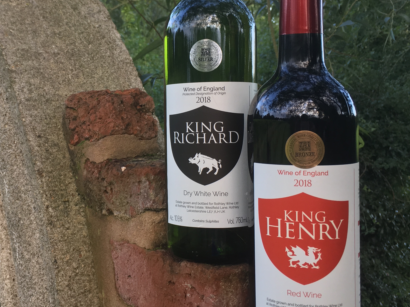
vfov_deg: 29.0
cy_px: 123
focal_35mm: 50
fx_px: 592
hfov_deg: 37.5
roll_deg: +1.5
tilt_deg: -2.4
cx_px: 117
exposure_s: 1/50
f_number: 2.2
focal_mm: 4.15
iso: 32
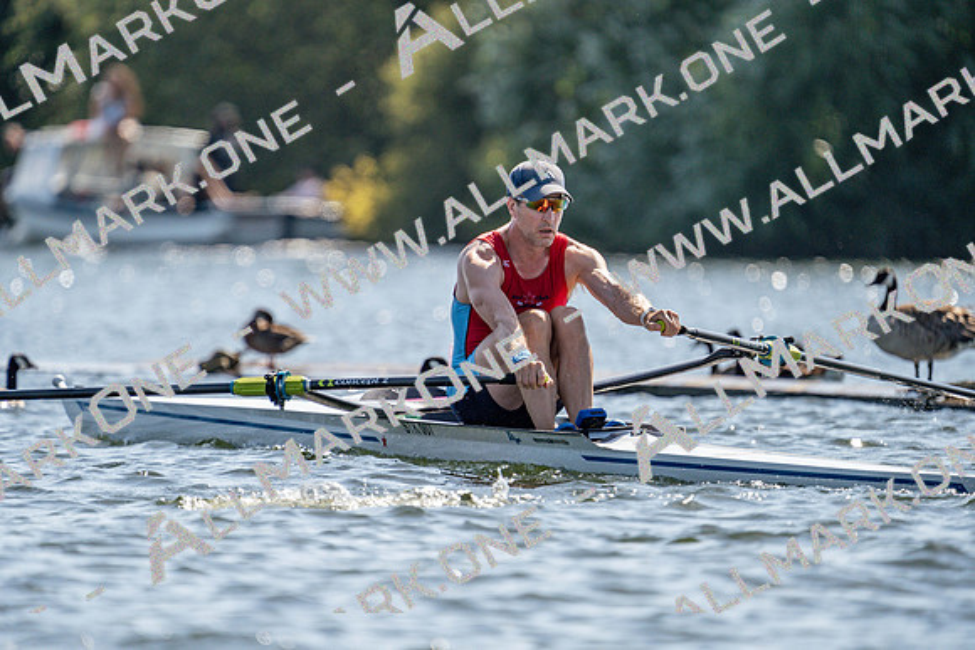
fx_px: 16253
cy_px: 325
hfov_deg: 3.4
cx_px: 488
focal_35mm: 600
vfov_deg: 2.3
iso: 400
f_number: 6.3
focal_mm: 600
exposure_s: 1/2000
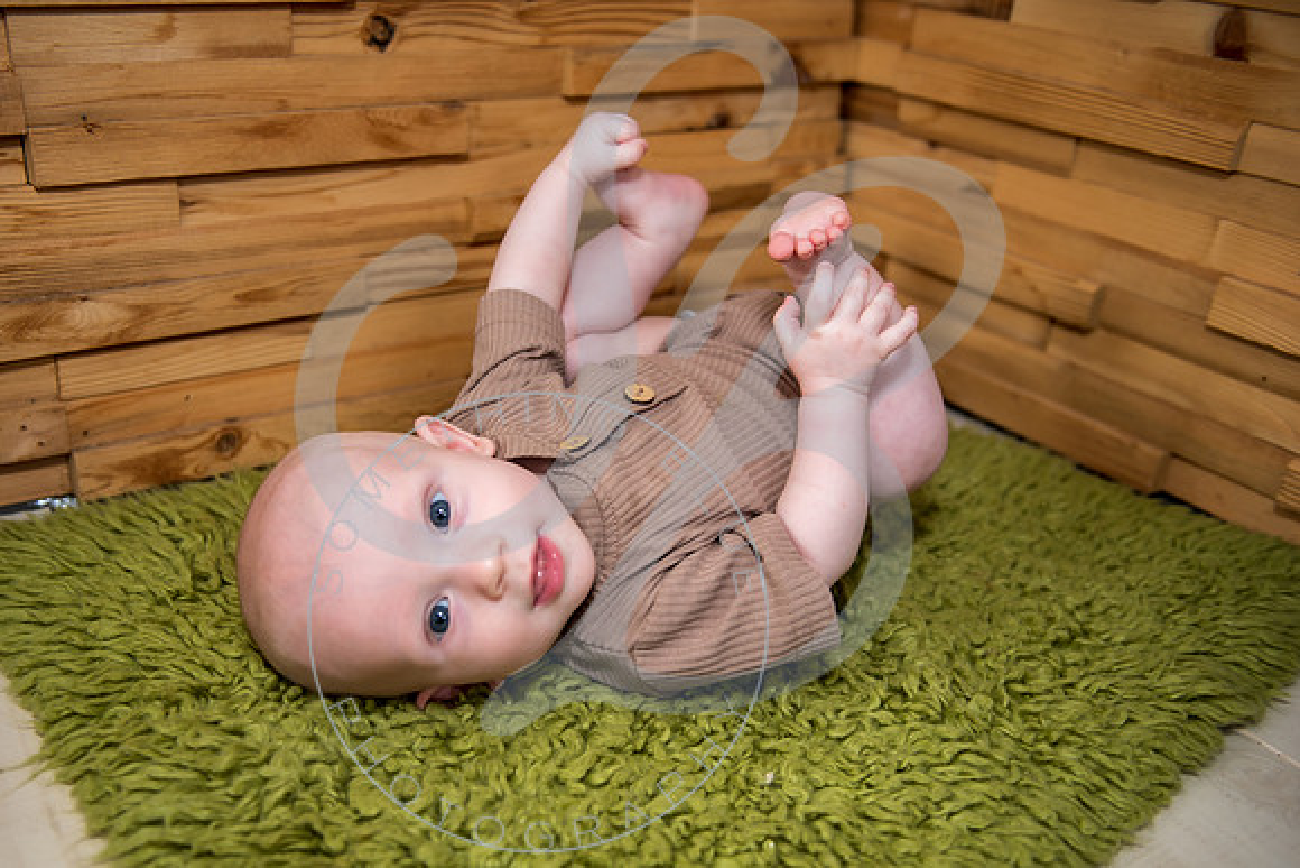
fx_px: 1310
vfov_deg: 36.6
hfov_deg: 52.6
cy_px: 492
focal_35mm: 36
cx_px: 563
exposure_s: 1/125
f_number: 2.8
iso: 100
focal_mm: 32
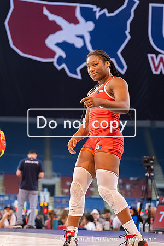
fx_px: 722
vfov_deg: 19.3
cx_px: 70
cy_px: 123
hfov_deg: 12.9
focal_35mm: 106
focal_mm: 70
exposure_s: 1/800
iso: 3200
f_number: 2.8
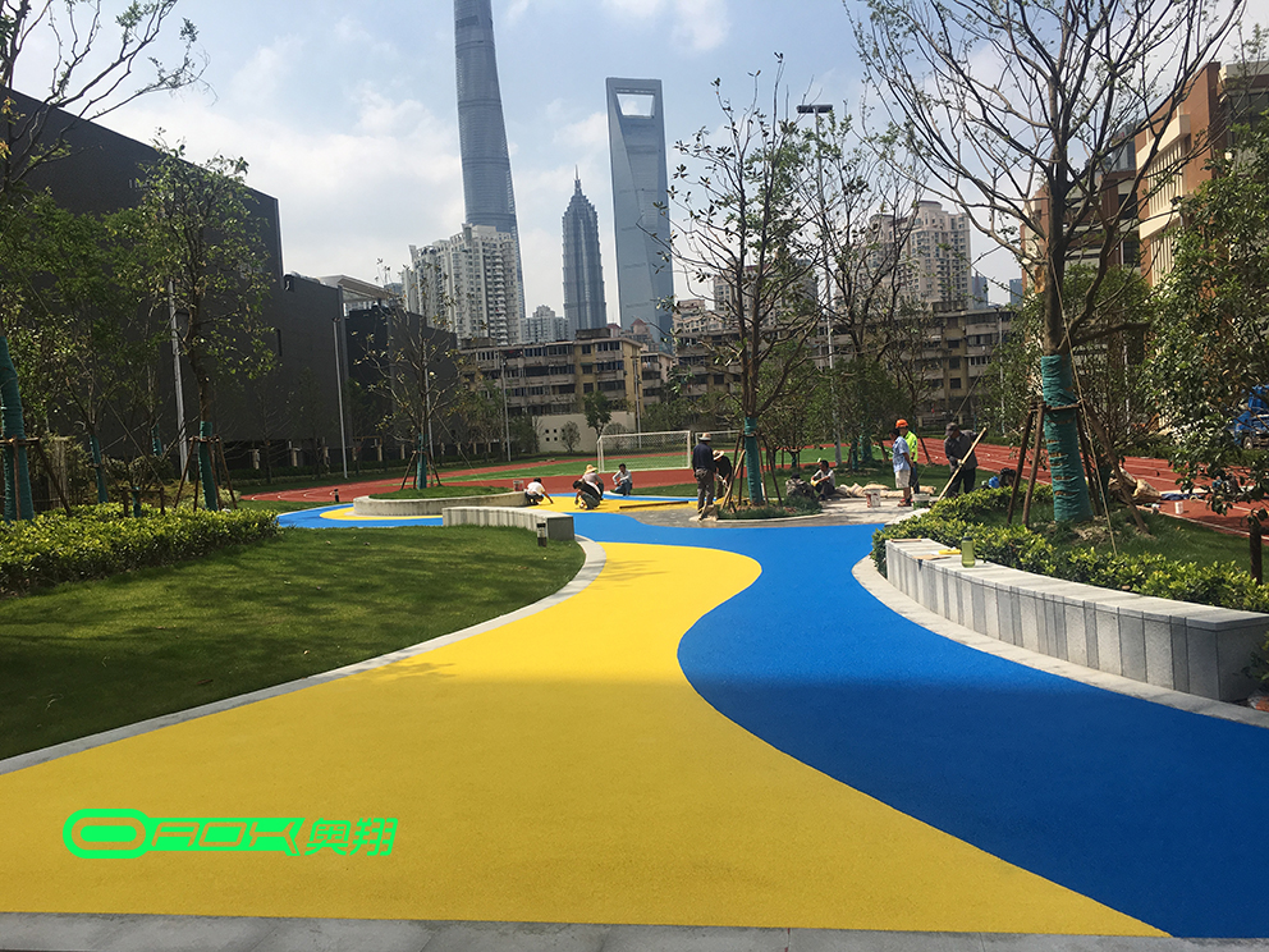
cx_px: 634
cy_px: 476
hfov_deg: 61.7
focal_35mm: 29
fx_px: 1063
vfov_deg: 48.2
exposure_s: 1/2262
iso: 25
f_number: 2.2
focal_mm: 4.15
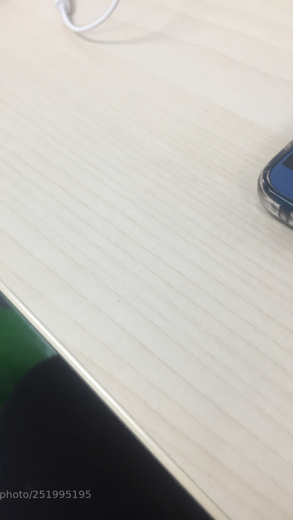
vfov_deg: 61.0
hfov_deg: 36.5
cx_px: 116
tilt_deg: -57.8
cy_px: 257
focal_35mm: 32
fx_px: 442
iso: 50
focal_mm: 4.15
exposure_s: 1/33
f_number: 2.2
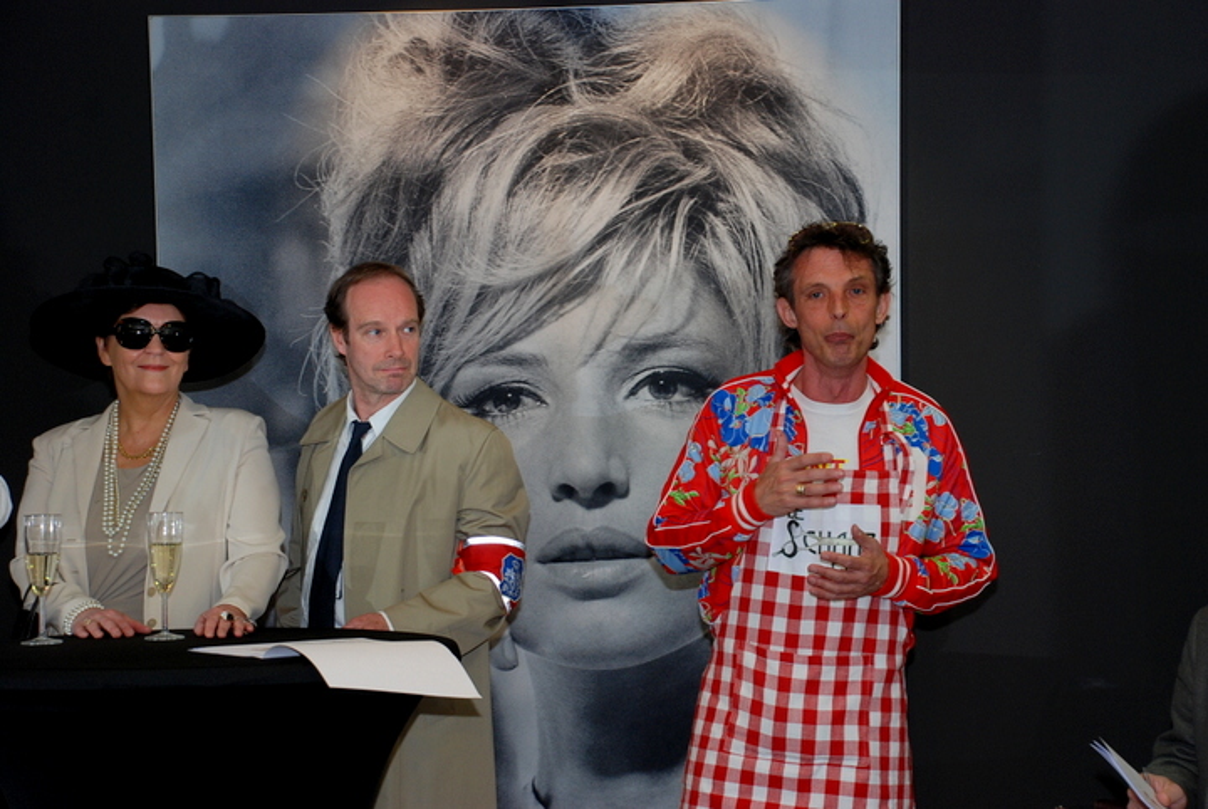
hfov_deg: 27.0
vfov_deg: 18.2
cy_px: 404
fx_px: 2520
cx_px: 604
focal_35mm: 75
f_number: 5.6
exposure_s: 1/60
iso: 320
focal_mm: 50
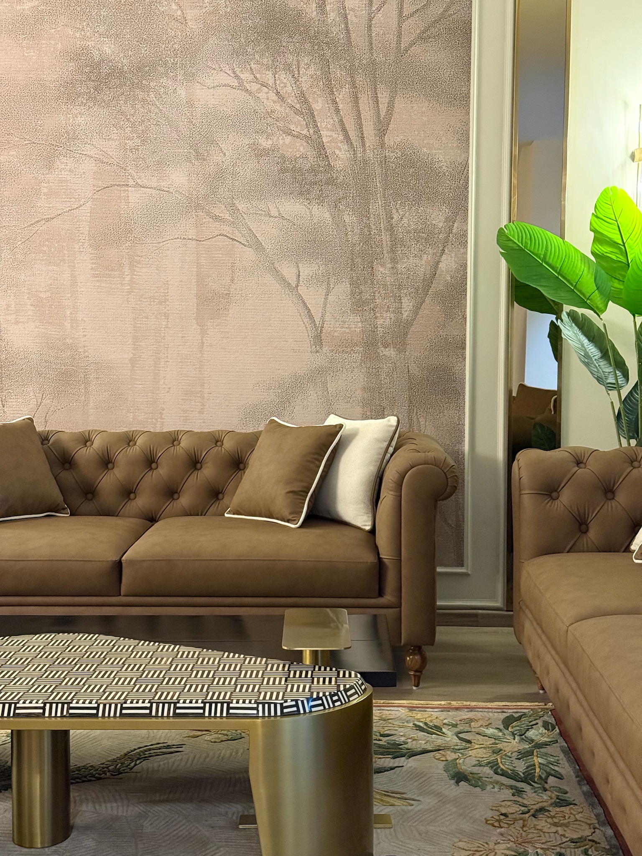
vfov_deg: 39.7
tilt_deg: -3.8
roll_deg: -0.7
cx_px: 321
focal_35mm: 48
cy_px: 428
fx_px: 1187
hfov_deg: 30.3
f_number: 1.78
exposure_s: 1/33
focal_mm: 6.76
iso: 500
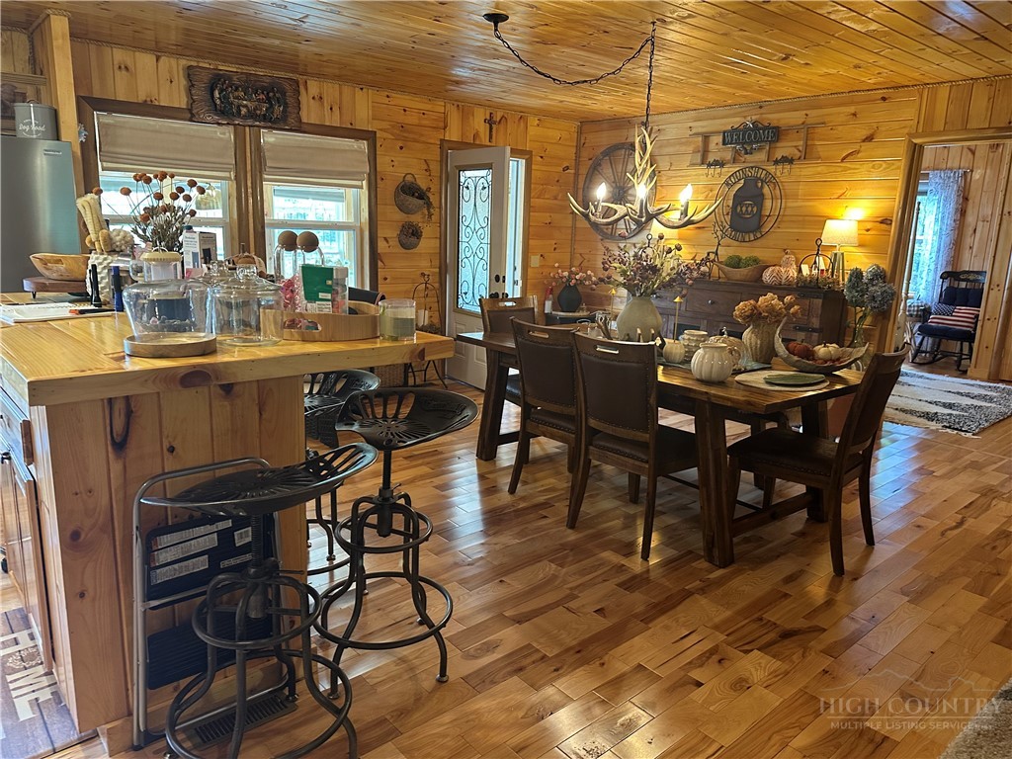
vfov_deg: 56.8
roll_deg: -2.2
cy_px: 380
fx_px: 702
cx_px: 506
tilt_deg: -9.7
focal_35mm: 24
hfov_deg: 71.6
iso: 320
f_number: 1.78
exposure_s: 1/60
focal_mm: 6.86
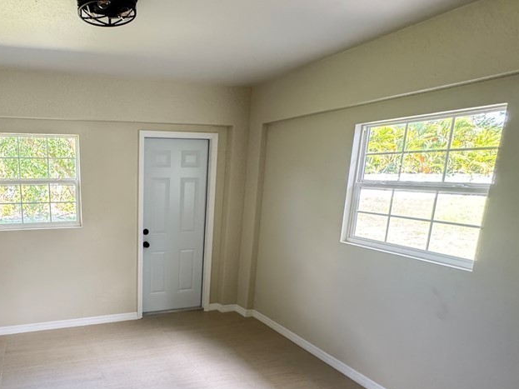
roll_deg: -0.1
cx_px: 124
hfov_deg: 68.7
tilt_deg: -11.5
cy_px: 240
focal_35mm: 23
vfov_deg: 58.2
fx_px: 345
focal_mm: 2.22
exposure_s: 1/81
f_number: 2.2
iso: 320
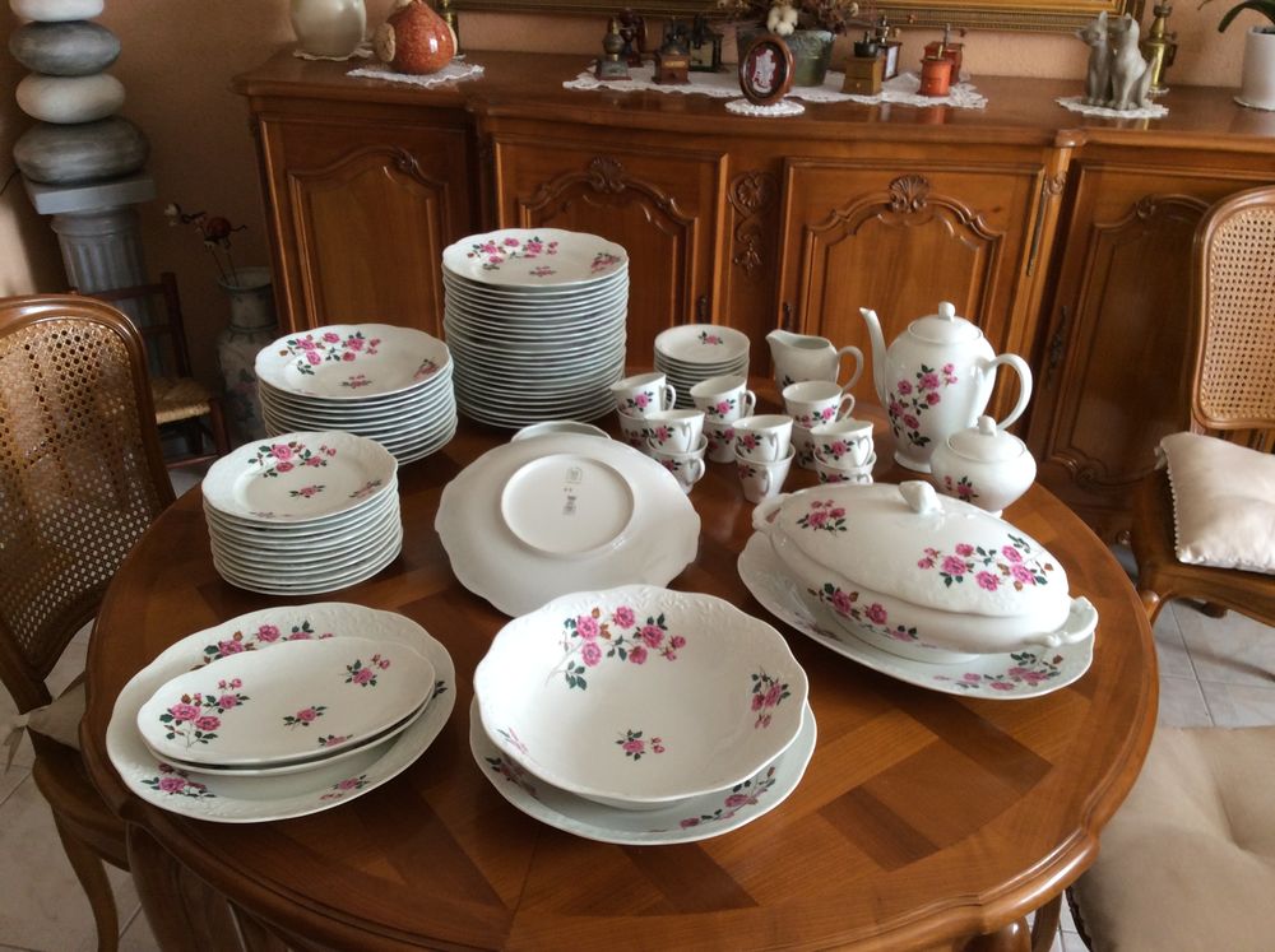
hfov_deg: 56.9
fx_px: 1177
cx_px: 638
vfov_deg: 44.1
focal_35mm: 32
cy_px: 476
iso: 50
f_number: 2.4
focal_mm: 3.3
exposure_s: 1/24
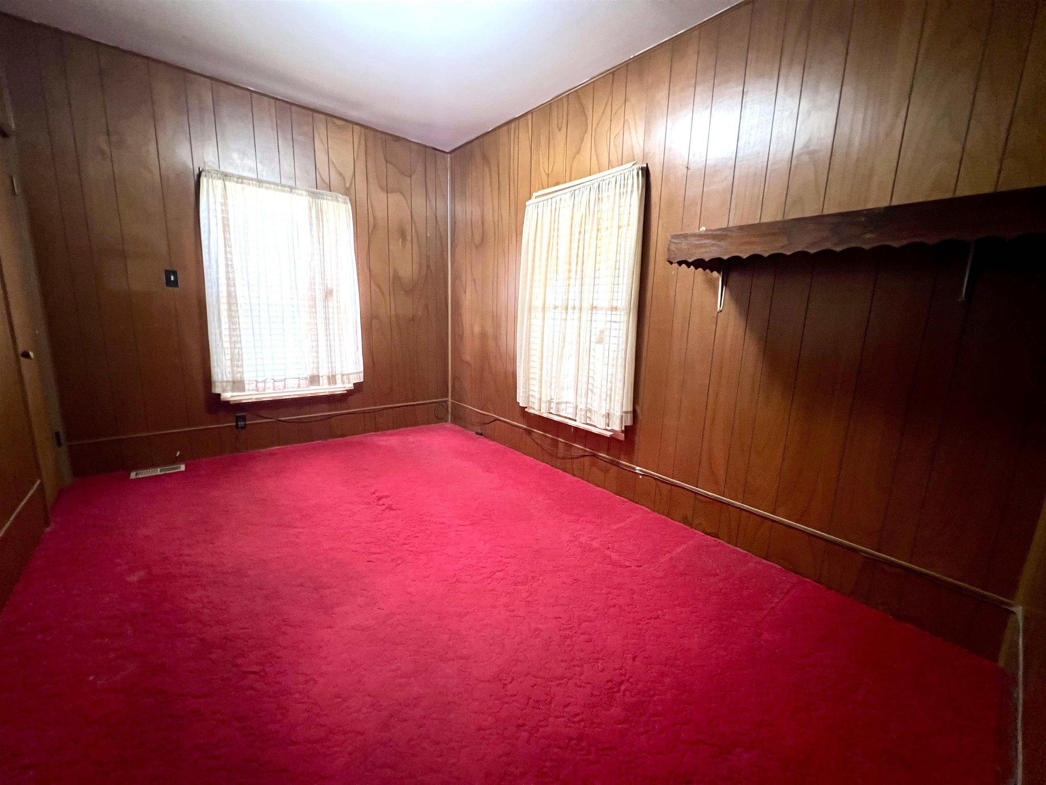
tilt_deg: -10.8
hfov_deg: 106.2
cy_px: 392
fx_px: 393
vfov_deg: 89.9
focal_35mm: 13
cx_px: 523
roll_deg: -1.7
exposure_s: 1/60
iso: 800
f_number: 1.8
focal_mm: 1.57
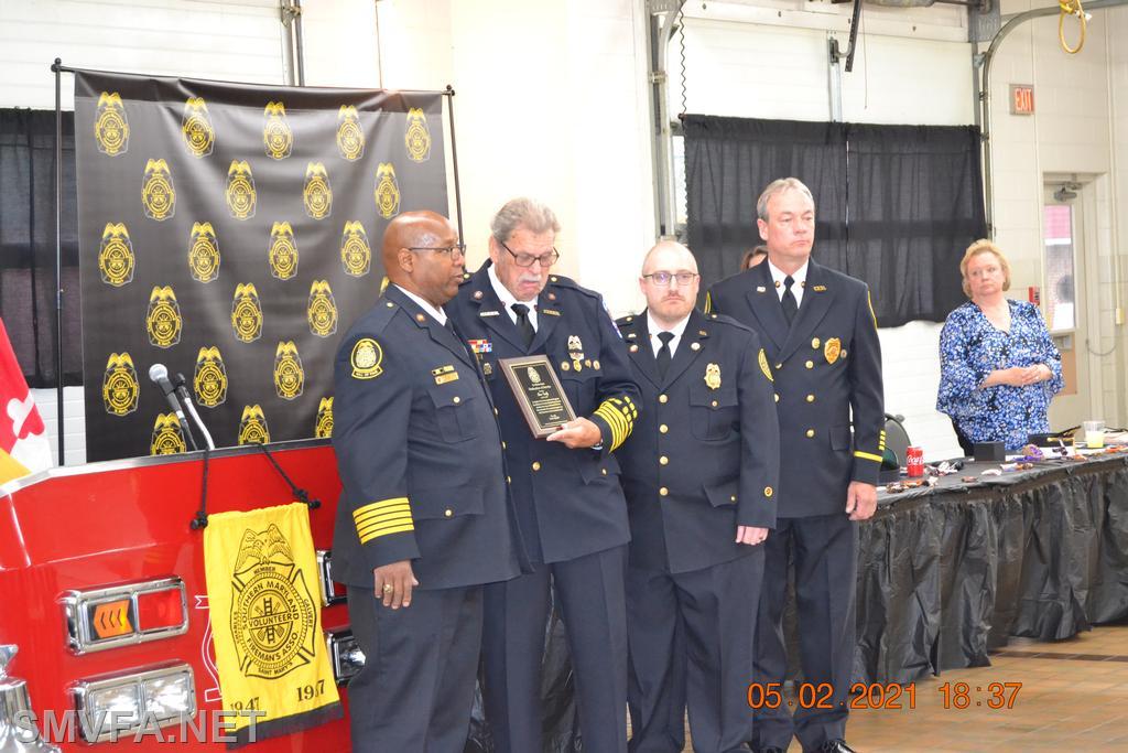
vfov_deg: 16.6
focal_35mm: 82
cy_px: 376
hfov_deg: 24.6
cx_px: 564
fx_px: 2585
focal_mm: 55
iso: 2800
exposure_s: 1/60
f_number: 5.6
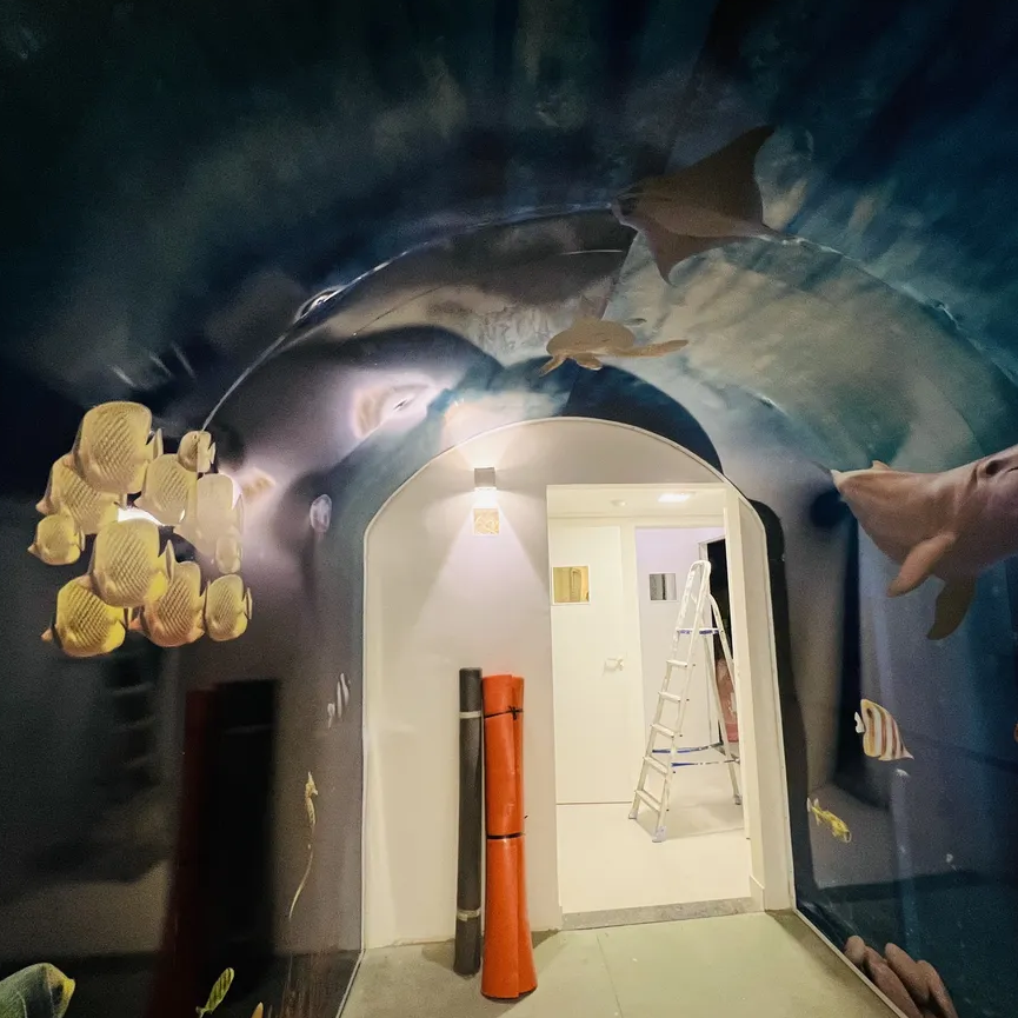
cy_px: 530
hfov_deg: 83.6
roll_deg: +2.3
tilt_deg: +7.5
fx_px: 566
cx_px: 567
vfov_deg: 83.9
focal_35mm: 17
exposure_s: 1/60
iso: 320
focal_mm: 1.57
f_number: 1.8
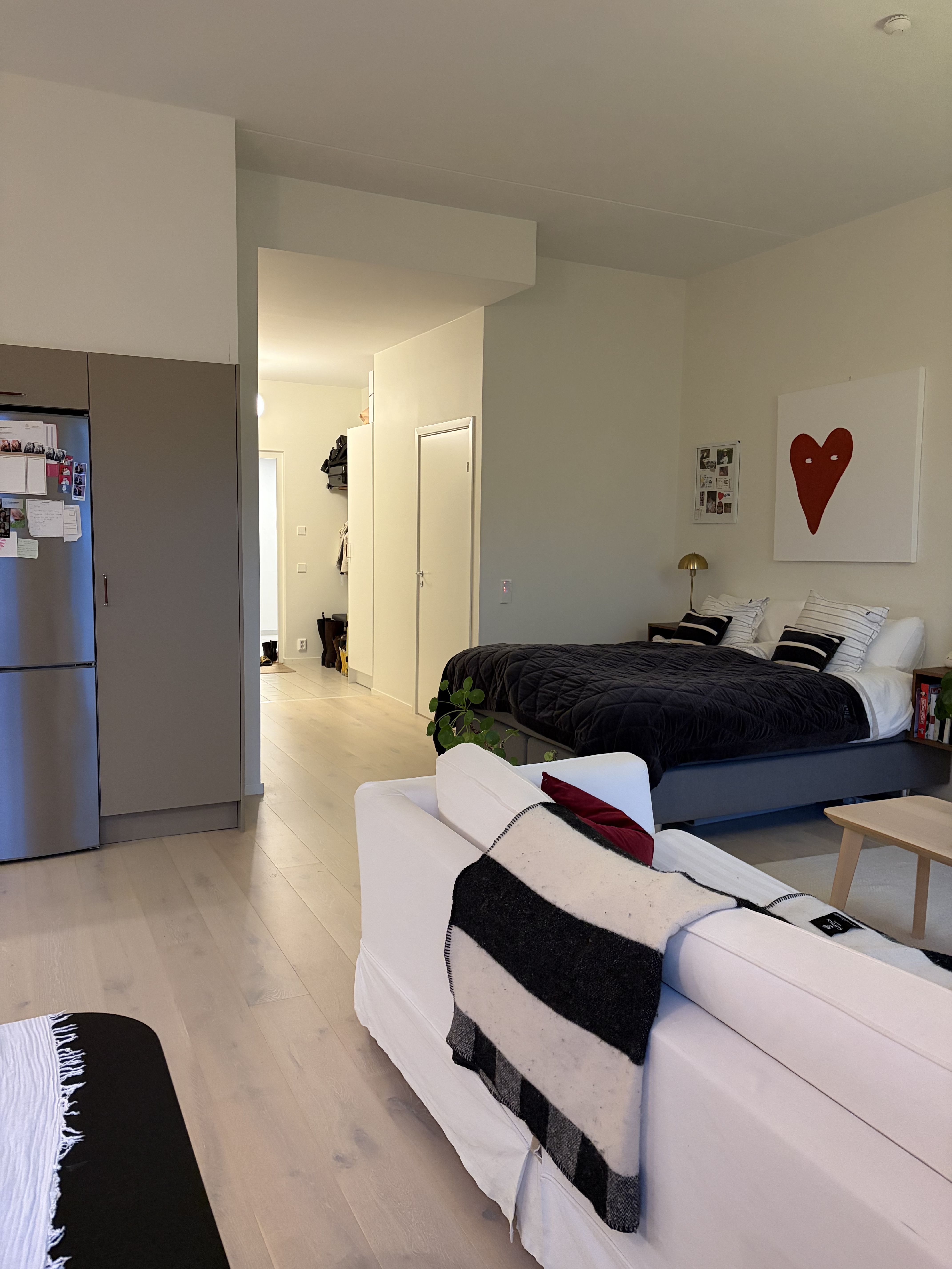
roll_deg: +1.2
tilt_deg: -4.2
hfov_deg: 53.1
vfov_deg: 67.3
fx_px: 953
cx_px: 476
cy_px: 634
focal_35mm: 26
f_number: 1.6
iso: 500
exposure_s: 1/50
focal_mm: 5.96
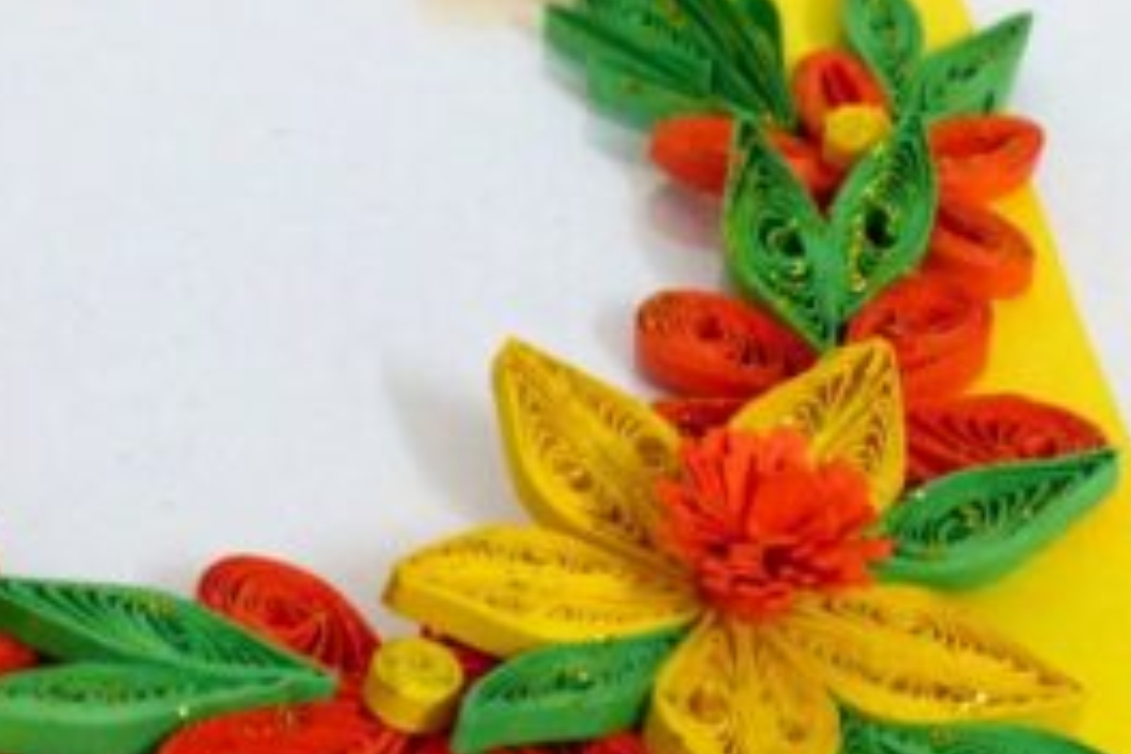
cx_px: 296
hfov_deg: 17.5
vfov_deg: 11.8
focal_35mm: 116
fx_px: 3644
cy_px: 304
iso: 400
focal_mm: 8.7
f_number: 2.8
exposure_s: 1/25
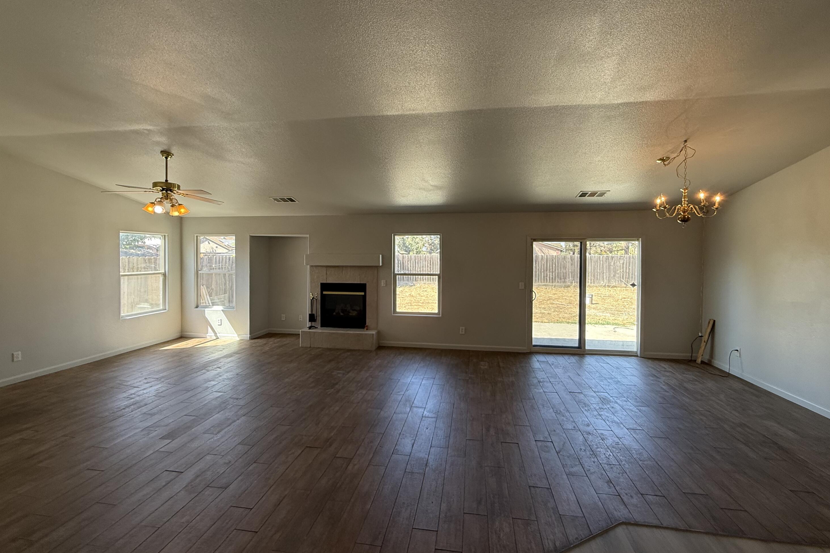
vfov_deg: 77.2
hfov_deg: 100.4
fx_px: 346
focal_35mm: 15
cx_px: 426
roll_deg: -0.8
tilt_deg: -1.0
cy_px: 260
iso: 80
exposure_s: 1/120
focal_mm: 2.22
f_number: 2.2
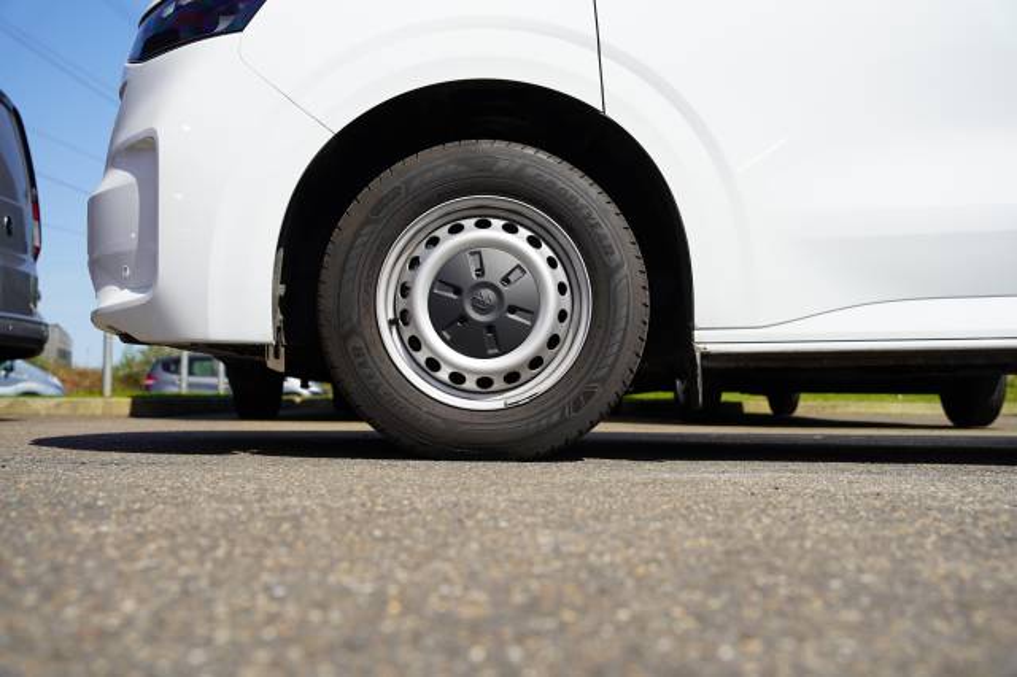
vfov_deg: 31.0
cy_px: 338
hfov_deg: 45.3
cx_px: 508
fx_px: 1220
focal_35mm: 43
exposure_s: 1/320
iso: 100
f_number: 5
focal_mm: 43.2
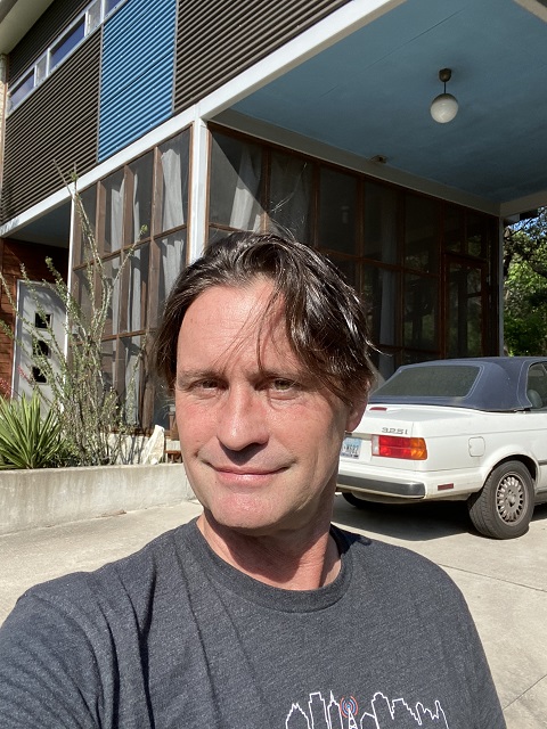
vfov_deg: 60.0
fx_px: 632
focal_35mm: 30
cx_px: 274
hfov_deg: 46.8
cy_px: 364
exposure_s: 1/1080
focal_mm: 2.71
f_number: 2.2
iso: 25
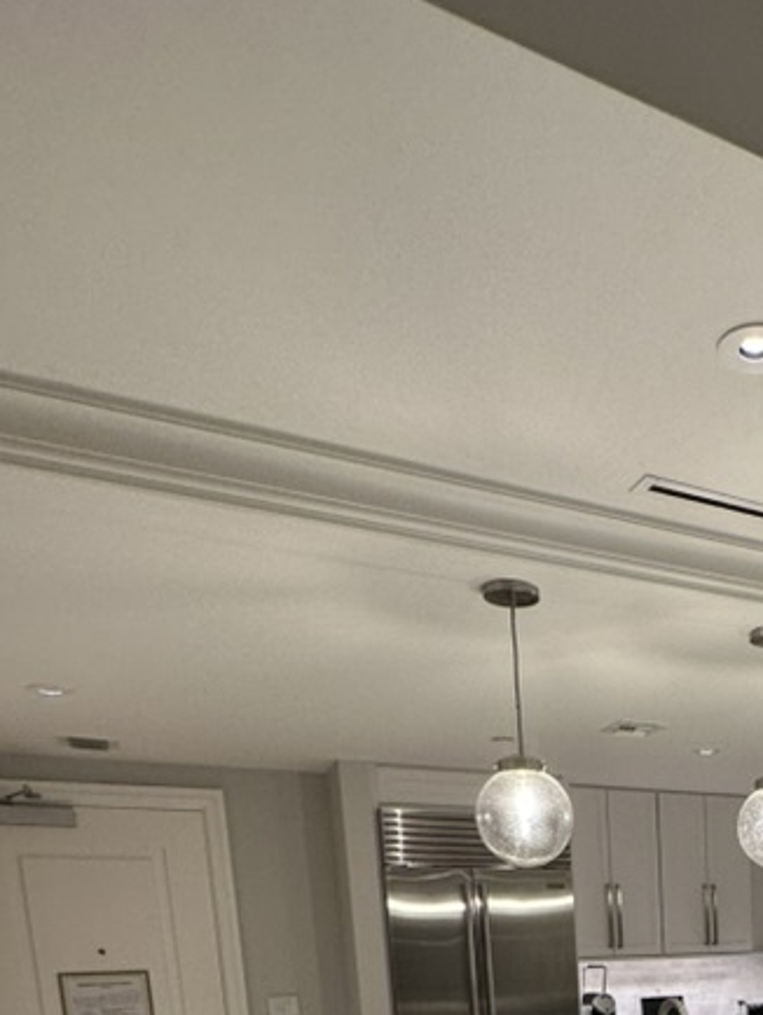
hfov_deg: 39.0
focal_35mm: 33
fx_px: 969
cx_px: 728
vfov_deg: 43.3
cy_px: 1111
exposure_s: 1/120
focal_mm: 2.22
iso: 125
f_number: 2.2
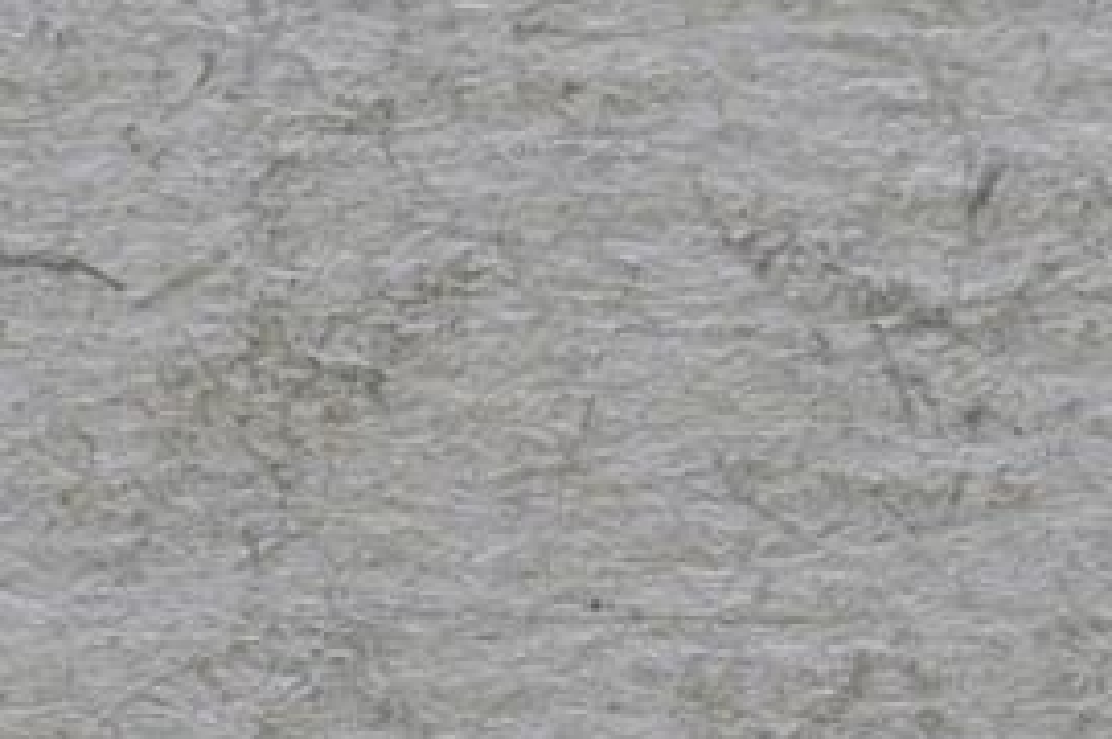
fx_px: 15023
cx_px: -4
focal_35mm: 487
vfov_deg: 2.8
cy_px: 1979
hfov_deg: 4.2
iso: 400
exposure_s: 1/250
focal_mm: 55
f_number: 14
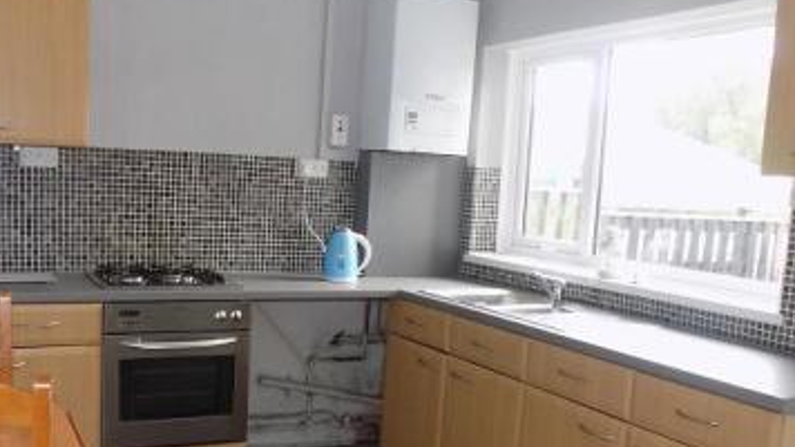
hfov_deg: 49.0
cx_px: 305
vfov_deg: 28.7
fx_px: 864
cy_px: 314
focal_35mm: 41
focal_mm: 4
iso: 160
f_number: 3.1
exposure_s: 1/30
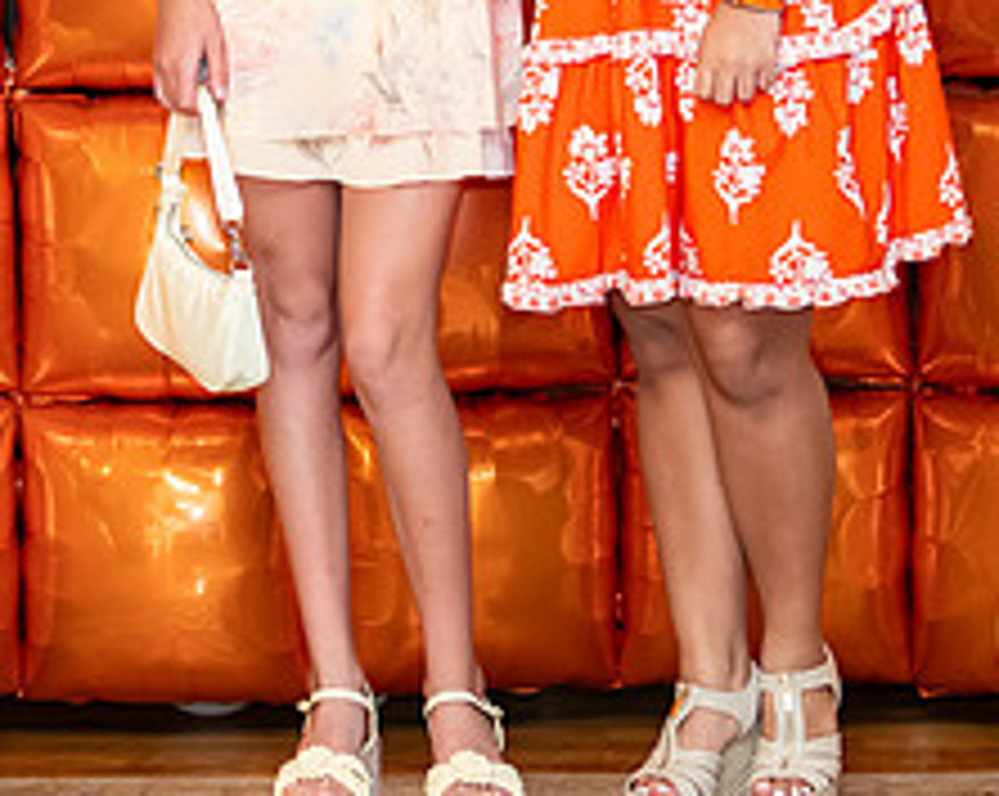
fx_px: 5197
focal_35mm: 176
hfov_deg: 11.0
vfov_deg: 8.7
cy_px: -139
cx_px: 518
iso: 1000
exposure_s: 1/400
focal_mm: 50
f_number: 1.2
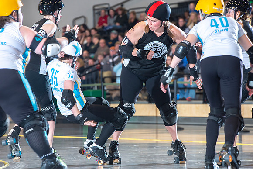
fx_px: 1300
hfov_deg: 11.1
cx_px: 126
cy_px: 84
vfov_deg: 7.4
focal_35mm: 185
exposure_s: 1/160
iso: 500
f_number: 5.6
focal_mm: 185
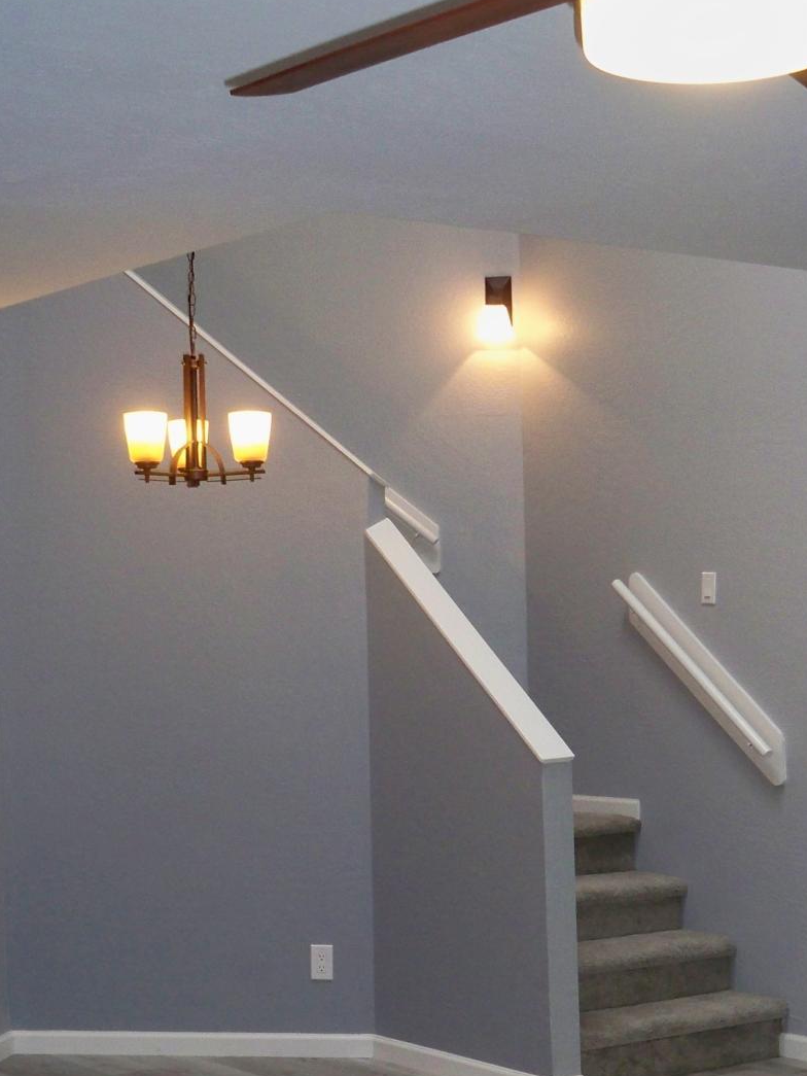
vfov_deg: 28.8
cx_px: 488
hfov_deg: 21.9
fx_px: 2082
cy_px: 720
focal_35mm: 67
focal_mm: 6.3
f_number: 3.1
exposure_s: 1/60
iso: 200
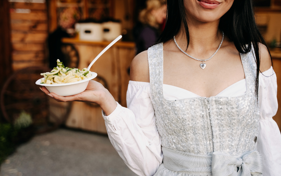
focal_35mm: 50
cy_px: 90
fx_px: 383
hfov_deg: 40.3
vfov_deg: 25.8
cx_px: 141
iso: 640
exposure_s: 1/1000
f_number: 2.8
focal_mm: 49
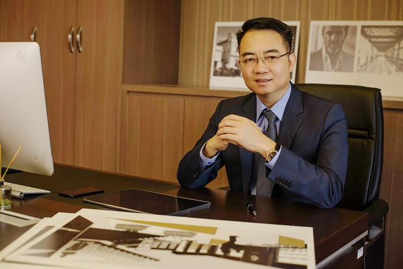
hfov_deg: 39.6
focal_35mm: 50
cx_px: 202
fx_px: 560
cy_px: 134
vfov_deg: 27.0
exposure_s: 1/125
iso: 400
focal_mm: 50
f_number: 3.5
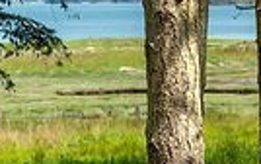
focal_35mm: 269
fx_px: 1914
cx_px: 21
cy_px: -110
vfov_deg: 4.8
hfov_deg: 7.8
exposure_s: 1/800
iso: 100
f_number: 5.6
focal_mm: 34.5
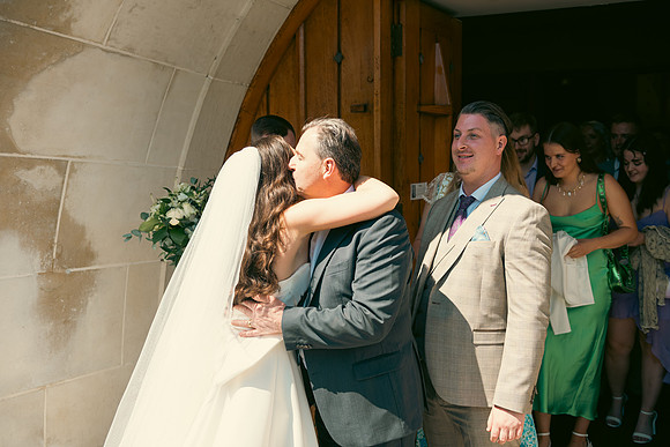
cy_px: 224
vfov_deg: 33.4
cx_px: 335
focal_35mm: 40
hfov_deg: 48.4
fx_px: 745
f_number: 3.5
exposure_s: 1/640
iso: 100
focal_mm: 40
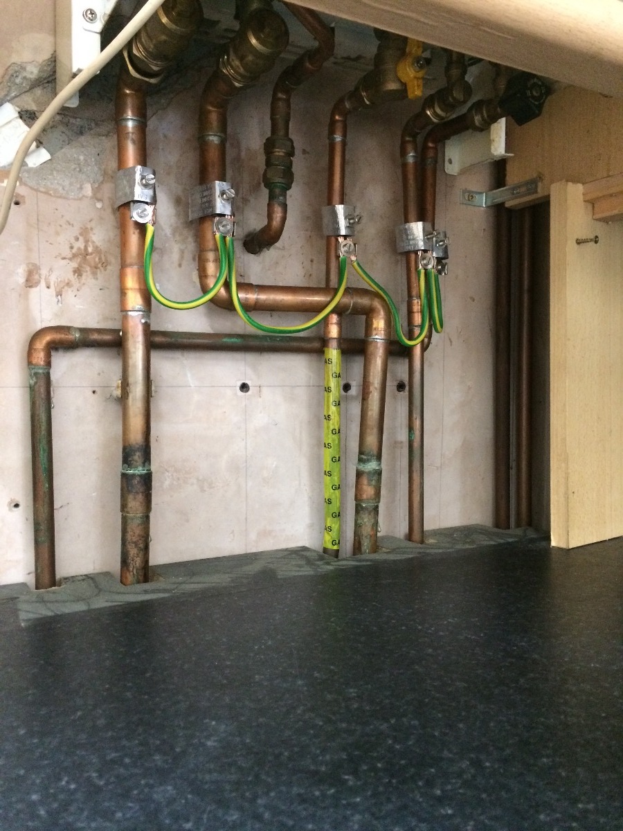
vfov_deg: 61.7
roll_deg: +0.5
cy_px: 416
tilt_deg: -2.5
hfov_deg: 48.2
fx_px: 696
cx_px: 312
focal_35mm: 29
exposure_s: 1/17
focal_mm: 4.15
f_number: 2.2
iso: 320
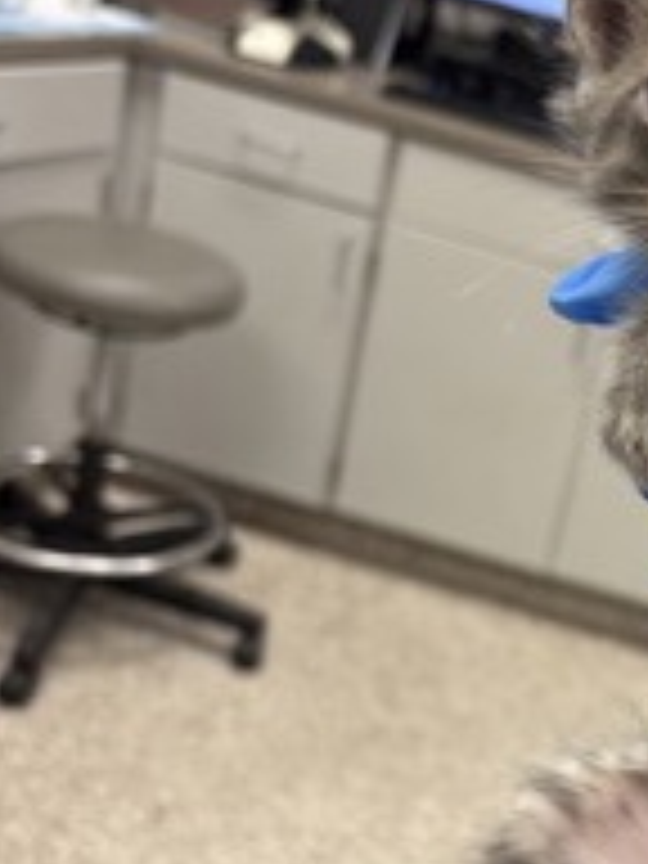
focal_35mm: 57
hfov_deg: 24.1
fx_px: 1423
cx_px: 704
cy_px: 526
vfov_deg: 33.7
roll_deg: -16.2
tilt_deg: -21.4
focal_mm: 5.96
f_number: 1.6
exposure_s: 1/87
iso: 125
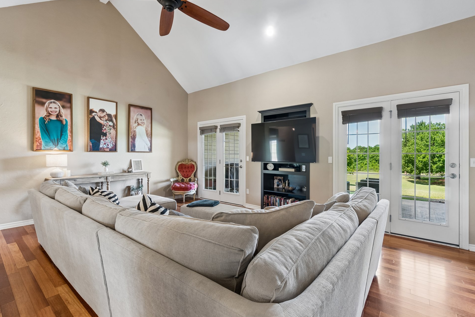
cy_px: 158
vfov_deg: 73.7
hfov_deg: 96.7
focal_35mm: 16
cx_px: 248
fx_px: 211
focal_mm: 10
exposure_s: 1/20
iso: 200
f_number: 6.3
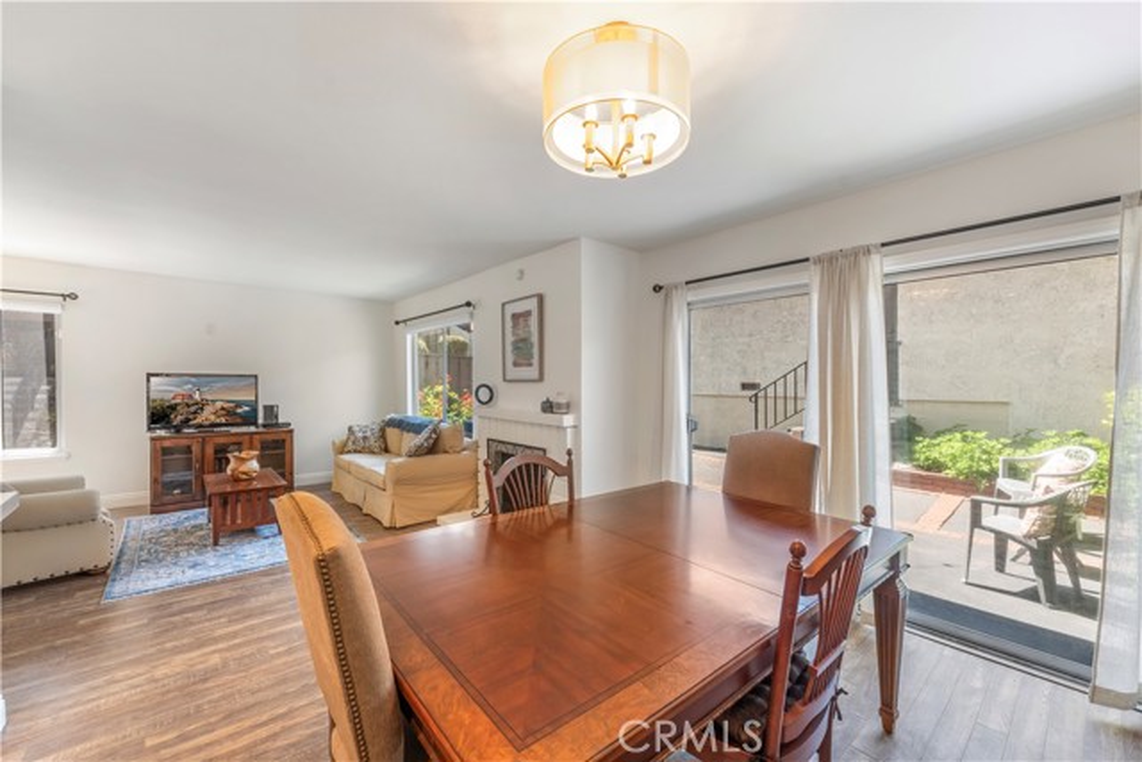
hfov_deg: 104.2
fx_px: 444
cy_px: 381
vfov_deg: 81.2
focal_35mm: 14
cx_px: 571
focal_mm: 14
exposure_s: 1/10
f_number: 8
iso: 400
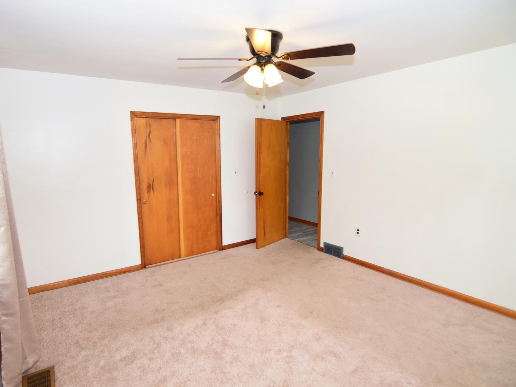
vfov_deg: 69.9
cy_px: 198
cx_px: 238
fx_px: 277
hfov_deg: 85.8
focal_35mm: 19
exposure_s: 1/60
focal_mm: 11
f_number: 6.3
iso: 800
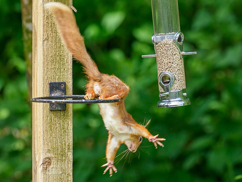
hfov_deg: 1.9
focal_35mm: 1037
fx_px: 7251
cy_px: 91
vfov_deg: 1.4
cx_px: 138
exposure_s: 1/640
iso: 320
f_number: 4.5
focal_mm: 300
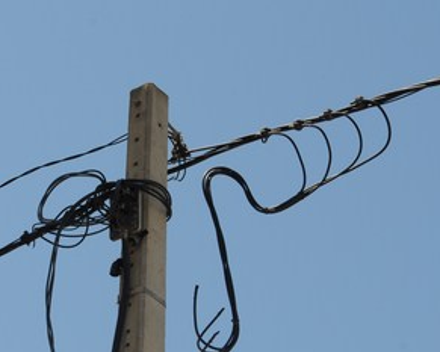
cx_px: 119
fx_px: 2215
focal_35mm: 170
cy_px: 223
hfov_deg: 11.3
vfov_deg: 9.1
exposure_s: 1/200
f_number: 14
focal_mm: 55
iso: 200
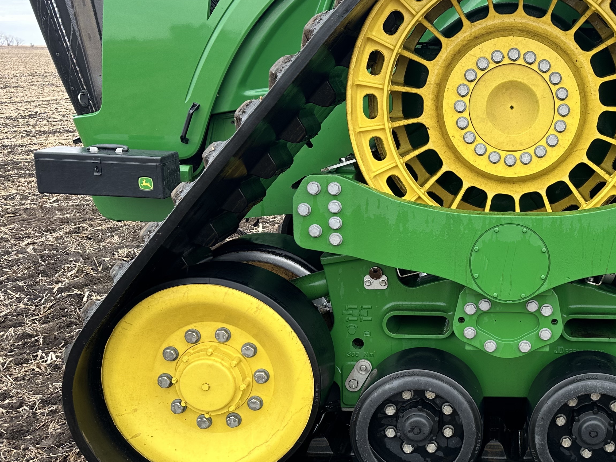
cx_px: 514
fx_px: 747
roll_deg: -0.3
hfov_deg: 42.3
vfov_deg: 34.3
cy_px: 243
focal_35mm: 42
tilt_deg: -13.8
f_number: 1.78
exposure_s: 1/203
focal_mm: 6.86
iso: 64
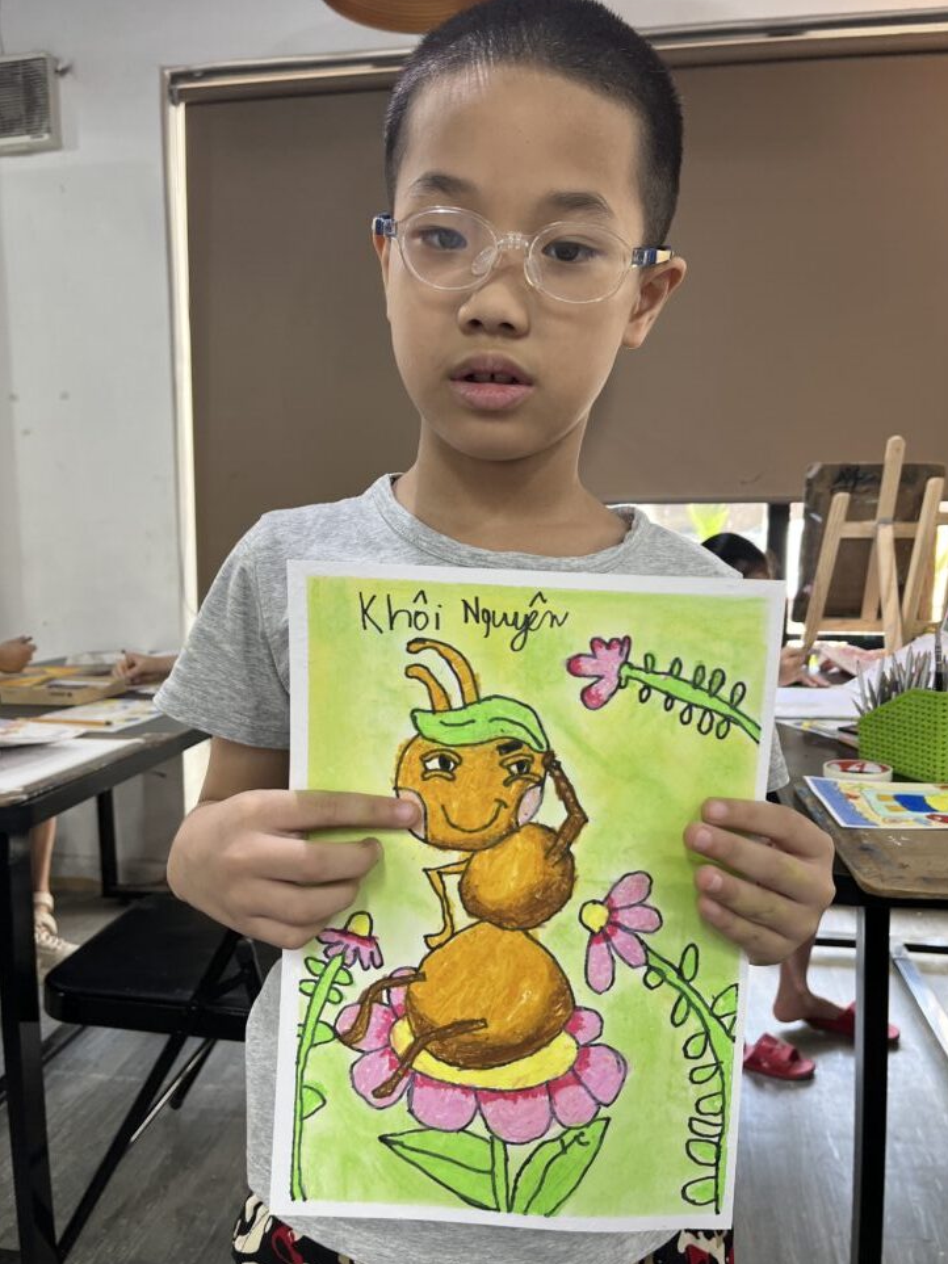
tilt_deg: -6.3
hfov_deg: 51.3
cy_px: 644
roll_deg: +1.4
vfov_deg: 65.3
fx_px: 986
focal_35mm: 27
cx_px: 491
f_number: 1.6
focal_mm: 5.1
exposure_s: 1/100
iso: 100
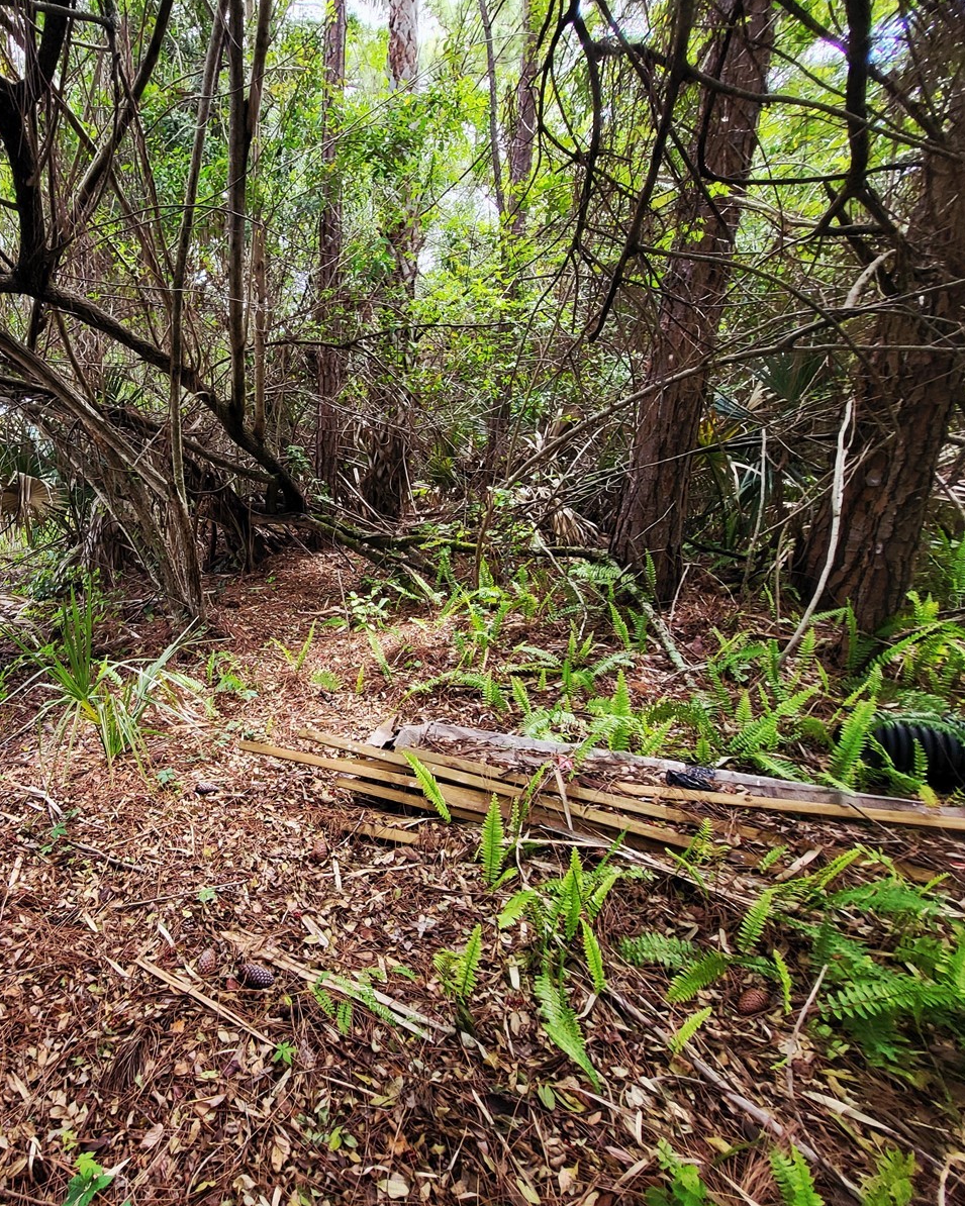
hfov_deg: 71.4
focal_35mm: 17
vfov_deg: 89.6
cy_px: 601
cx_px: 234
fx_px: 607
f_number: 2.2
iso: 40
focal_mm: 1.74
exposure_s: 1/120
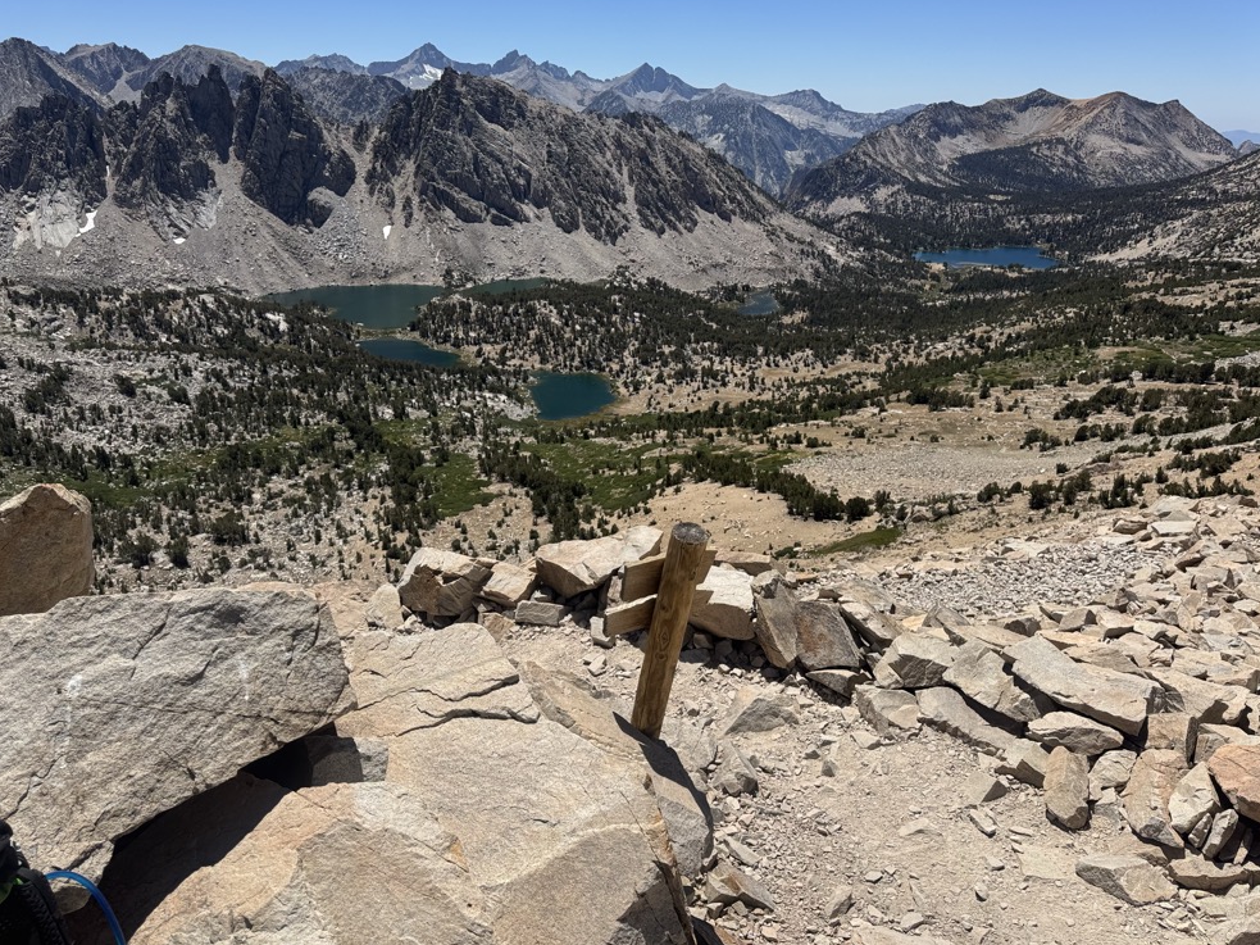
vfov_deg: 54.9
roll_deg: +0.7
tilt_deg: -21.8
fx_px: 910
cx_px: 615
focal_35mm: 25
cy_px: 478
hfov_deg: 69.4
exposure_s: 1/7092
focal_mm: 6.76
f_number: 1.78
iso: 80
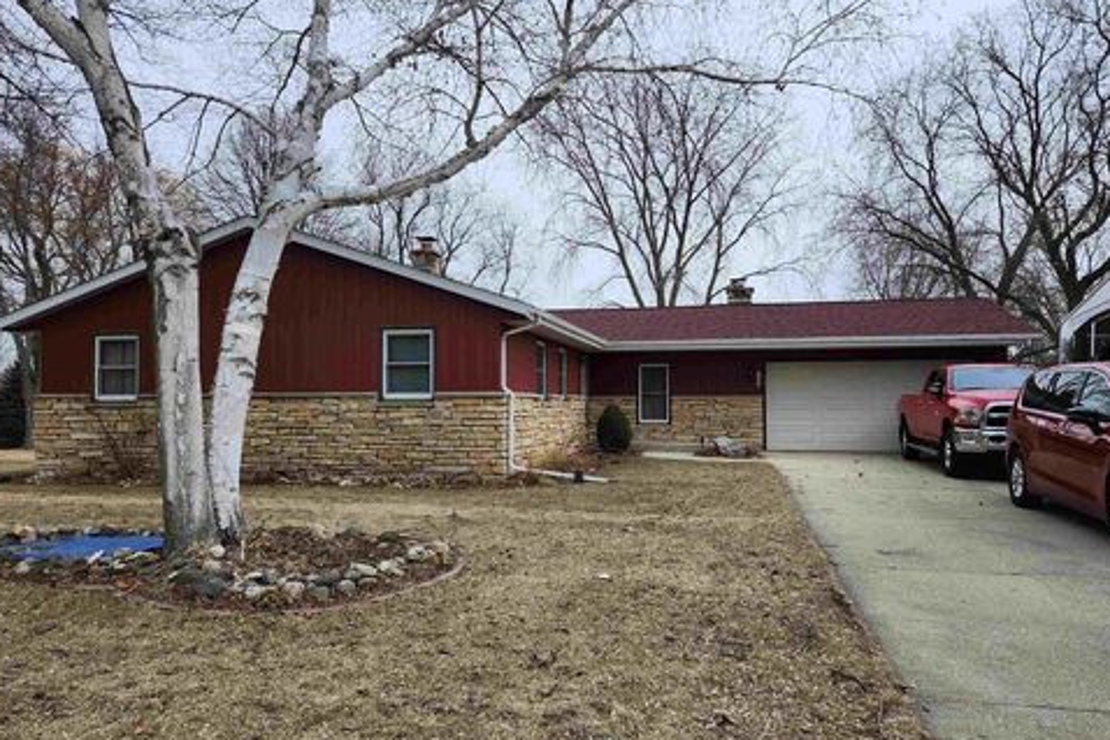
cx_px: 553
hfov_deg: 71.5
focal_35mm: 25
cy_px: 389
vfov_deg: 51.3
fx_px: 771
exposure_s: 1/897
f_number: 1.8
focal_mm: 5.54
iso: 25
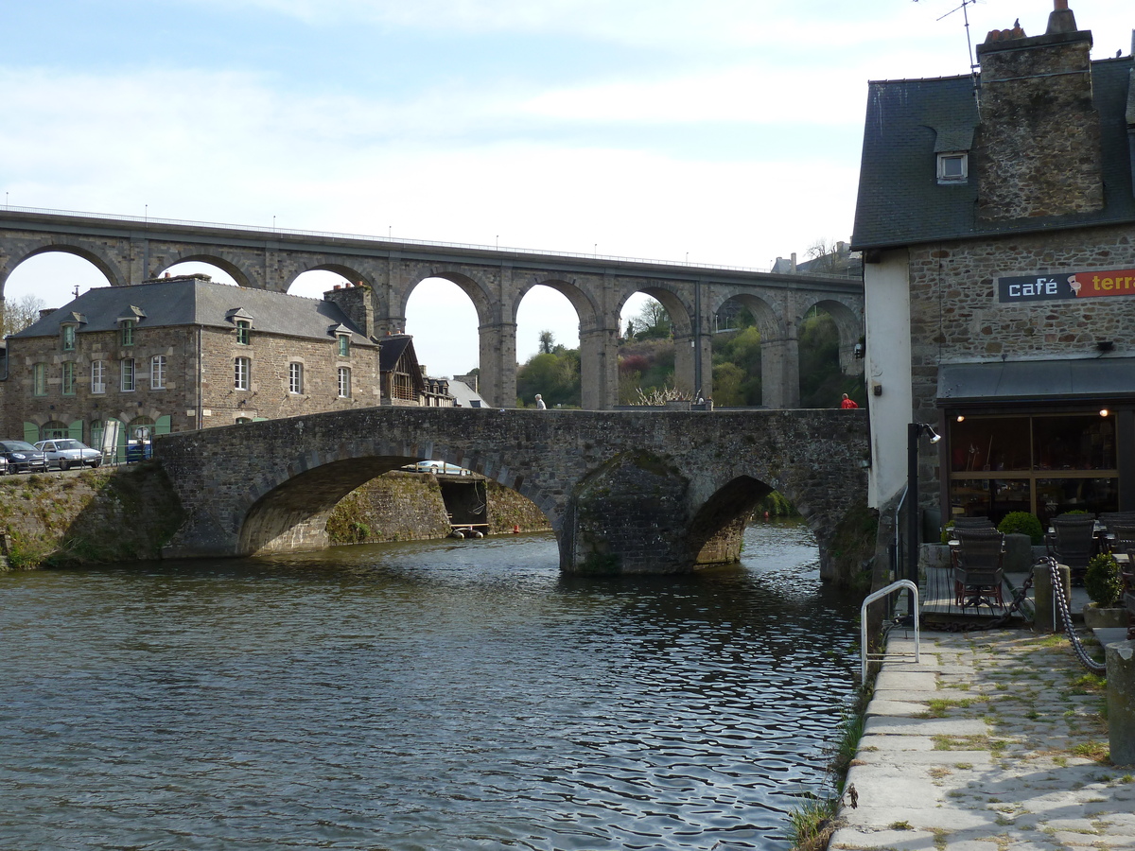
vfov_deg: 38.7
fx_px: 1213
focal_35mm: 37
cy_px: 426
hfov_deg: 50.1
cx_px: 568
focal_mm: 6.1
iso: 80
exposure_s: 1/250
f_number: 4
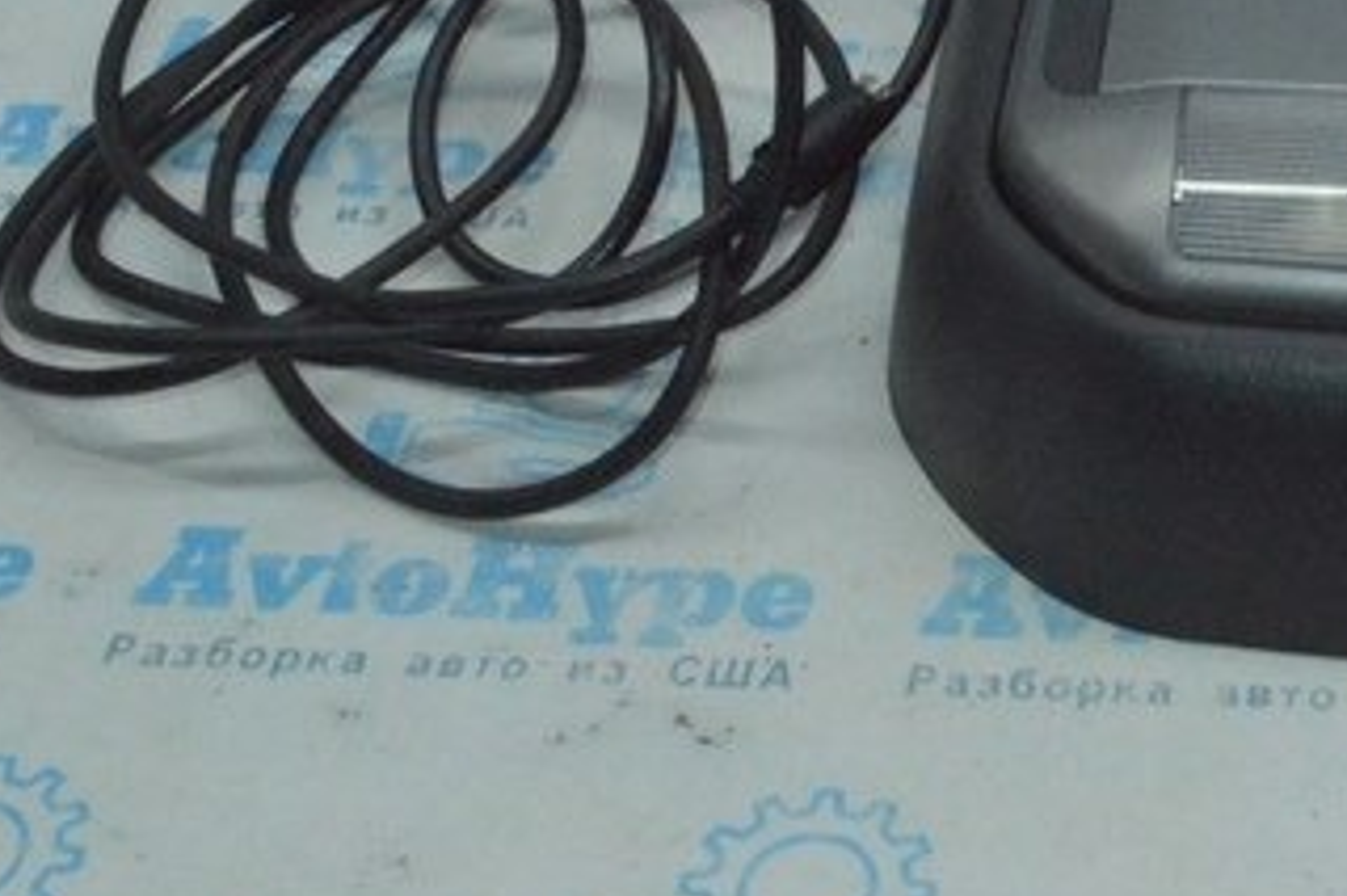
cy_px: -305
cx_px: 1414
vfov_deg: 13.6
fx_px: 3590
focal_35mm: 96
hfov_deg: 20.4
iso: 5600
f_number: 16
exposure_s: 1/200
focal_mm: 20
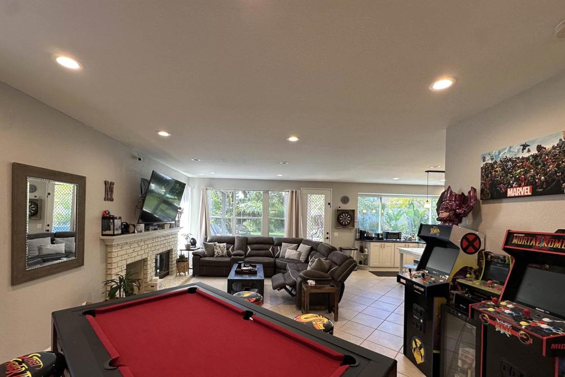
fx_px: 235
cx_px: 276
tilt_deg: +0.3
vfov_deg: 76.8
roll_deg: -0.9
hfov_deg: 100.4
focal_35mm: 15
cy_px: 218
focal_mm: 2.22
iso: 125
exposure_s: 1/120
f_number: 2.2
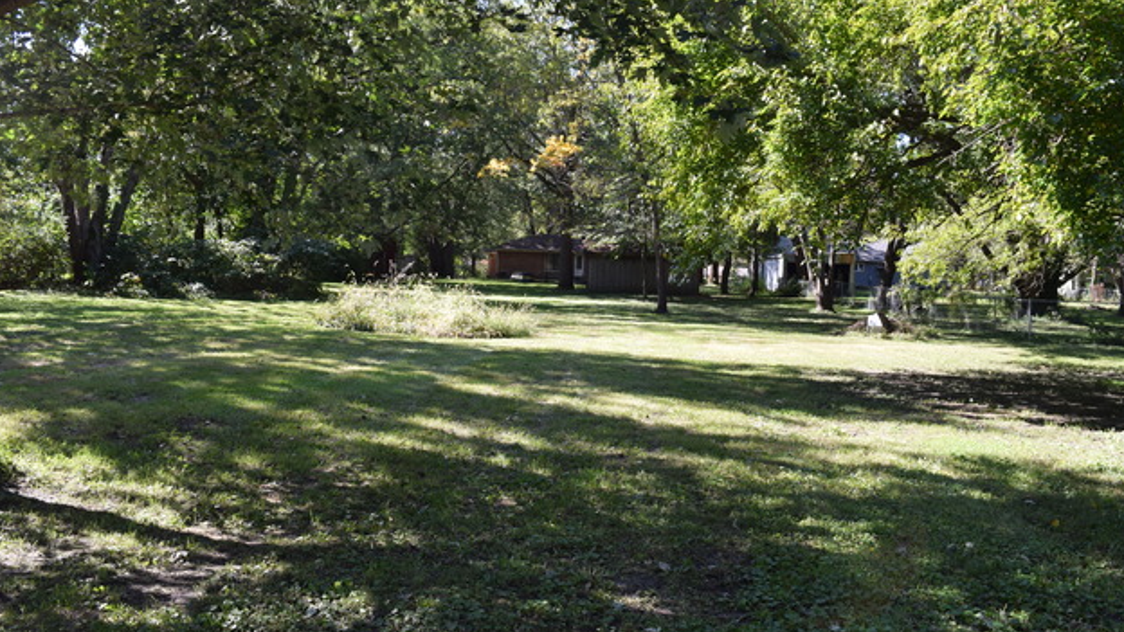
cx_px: 567
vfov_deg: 40.1
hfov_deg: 66.1
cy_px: 278
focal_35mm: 29
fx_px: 864
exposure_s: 1/200
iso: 400
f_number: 7.1
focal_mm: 18
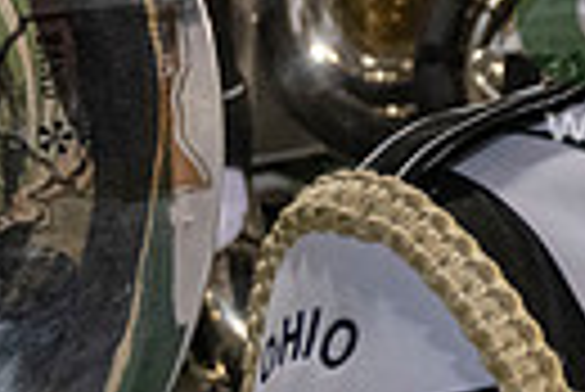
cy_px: -34
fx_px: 1741
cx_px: 855
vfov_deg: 12.6
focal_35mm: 107
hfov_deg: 17.3
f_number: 4
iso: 3200
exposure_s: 1/500
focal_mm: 24
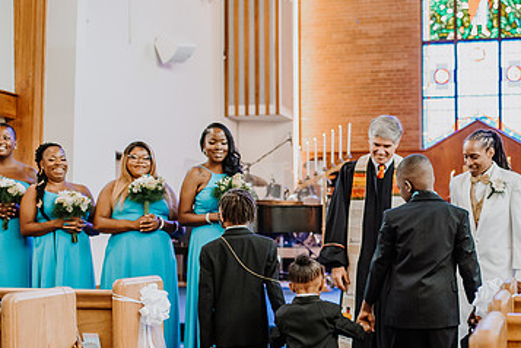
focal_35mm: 61
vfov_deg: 22.1
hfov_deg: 32.6
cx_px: 353
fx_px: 883
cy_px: 255
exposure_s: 1/640
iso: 3200
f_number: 2.2
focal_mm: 35
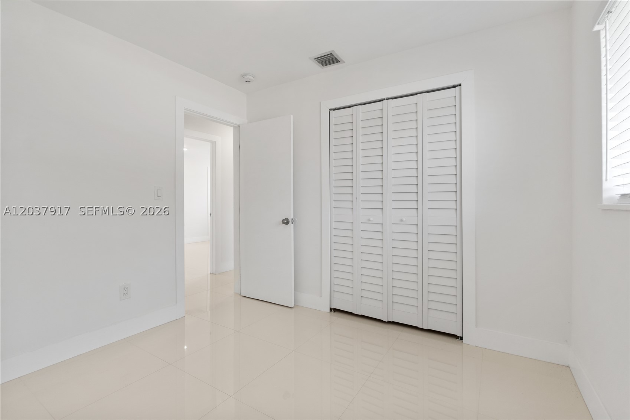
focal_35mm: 16
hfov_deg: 96.7
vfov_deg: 73.7
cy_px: 210
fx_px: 280
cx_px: 315
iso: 400
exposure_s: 1/100
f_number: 4
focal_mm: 16
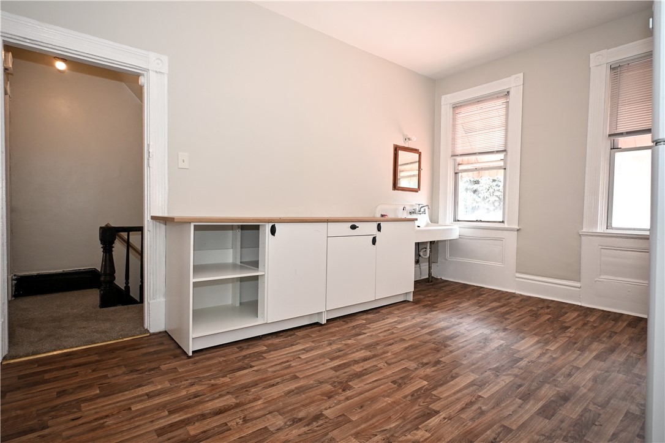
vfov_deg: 65.2
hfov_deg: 87.7
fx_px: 346
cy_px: 222
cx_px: 332
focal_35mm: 19
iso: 360
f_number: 4
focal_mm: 12.5
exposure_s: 1/60
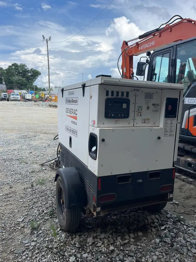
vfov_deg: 67.3
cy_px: 131
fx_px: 196
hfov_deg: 53.1
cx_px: 98
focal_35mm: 26
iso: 50
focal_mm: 5.1
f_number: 1.6
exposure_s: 1/2463
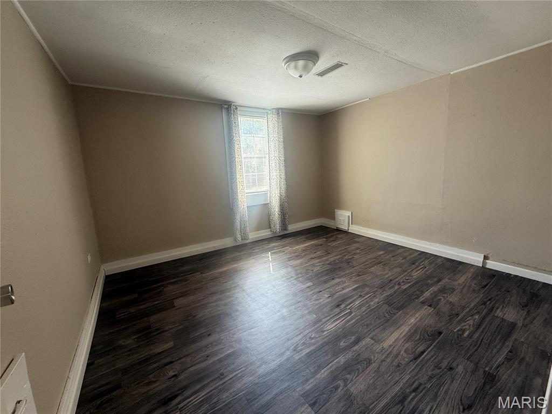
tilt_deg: -9.0
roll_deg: +2.6
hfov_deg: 102.1
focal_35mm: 14
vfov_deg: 85.7
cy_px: 207
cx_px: 276
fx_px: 223
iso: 160
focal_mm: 2.22
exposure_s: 1/99
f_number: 2.2
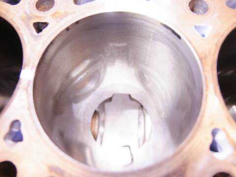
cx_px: 118
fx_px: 164
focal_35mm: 24
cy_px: 88
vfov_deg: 56.8
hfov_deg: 71.6
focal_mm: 12
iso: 320
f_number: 3.5
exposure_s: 1/60
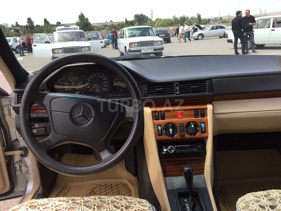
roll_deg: +2.3
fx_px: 235
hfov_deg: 61.7
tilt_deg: -16.4
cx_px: 140
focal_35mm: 29
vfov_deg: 48.2
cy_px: 106
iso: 32
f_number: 2.2
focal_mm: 4.15
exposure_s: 1/670
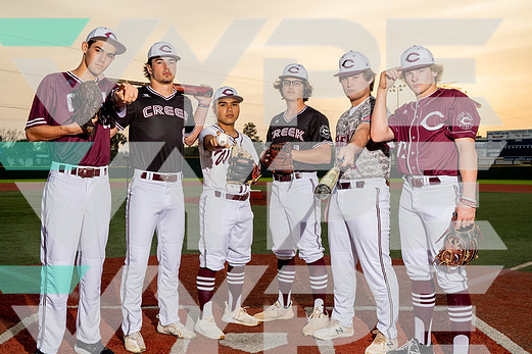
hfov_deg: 49.5
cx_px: 247
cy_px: 196
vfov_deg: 34.2
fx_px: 576
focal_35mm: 39
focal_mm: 35
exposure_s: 1/250
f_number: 6.3
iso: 250
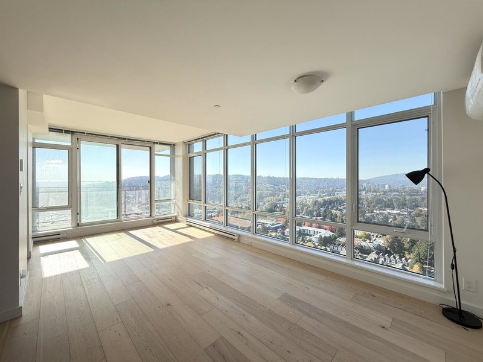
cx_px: 242
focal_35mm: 14
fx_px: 195
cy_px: 181
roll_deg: +0.3
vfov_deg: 85.7
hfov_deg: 102.1
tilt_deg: -0.2
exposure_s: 1/235
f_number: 2.2
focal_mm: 2.22
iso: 40
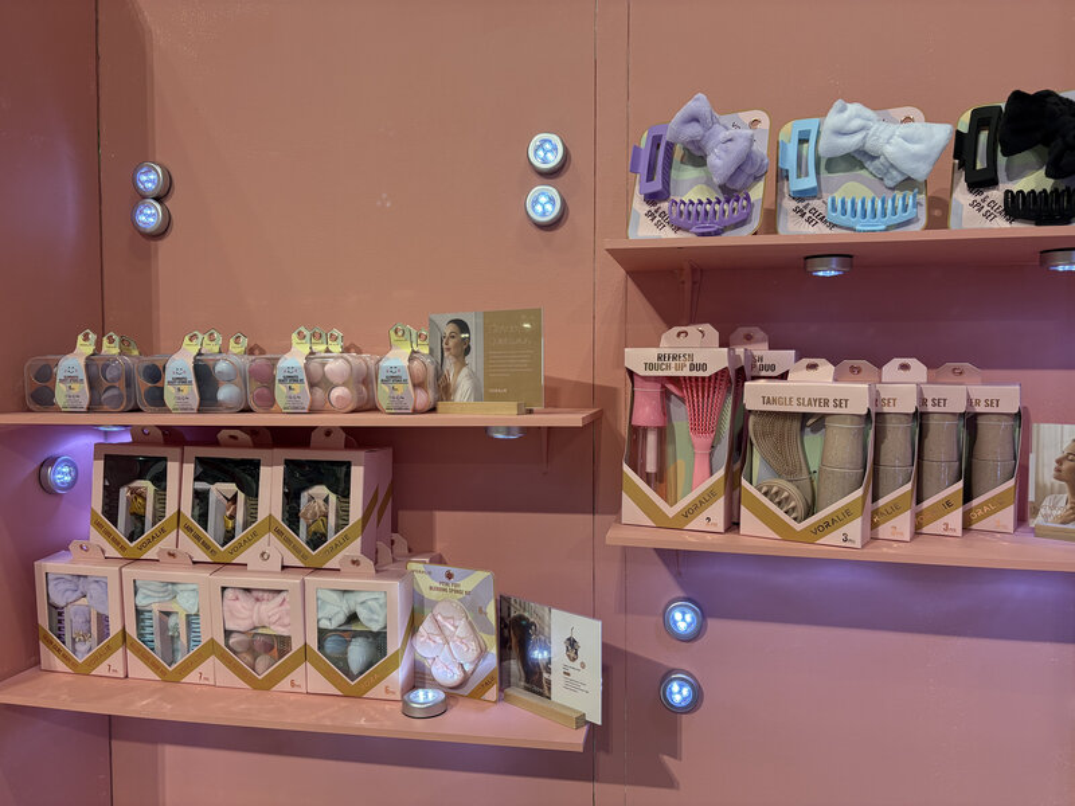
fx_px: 807
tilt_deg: -1.6
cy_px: 403
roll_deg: +0.0
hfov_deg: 67.3
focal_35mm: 26
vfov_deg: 53.1
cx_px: 538
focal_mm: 5.96
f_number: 1.6
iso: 125
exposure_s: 1/160
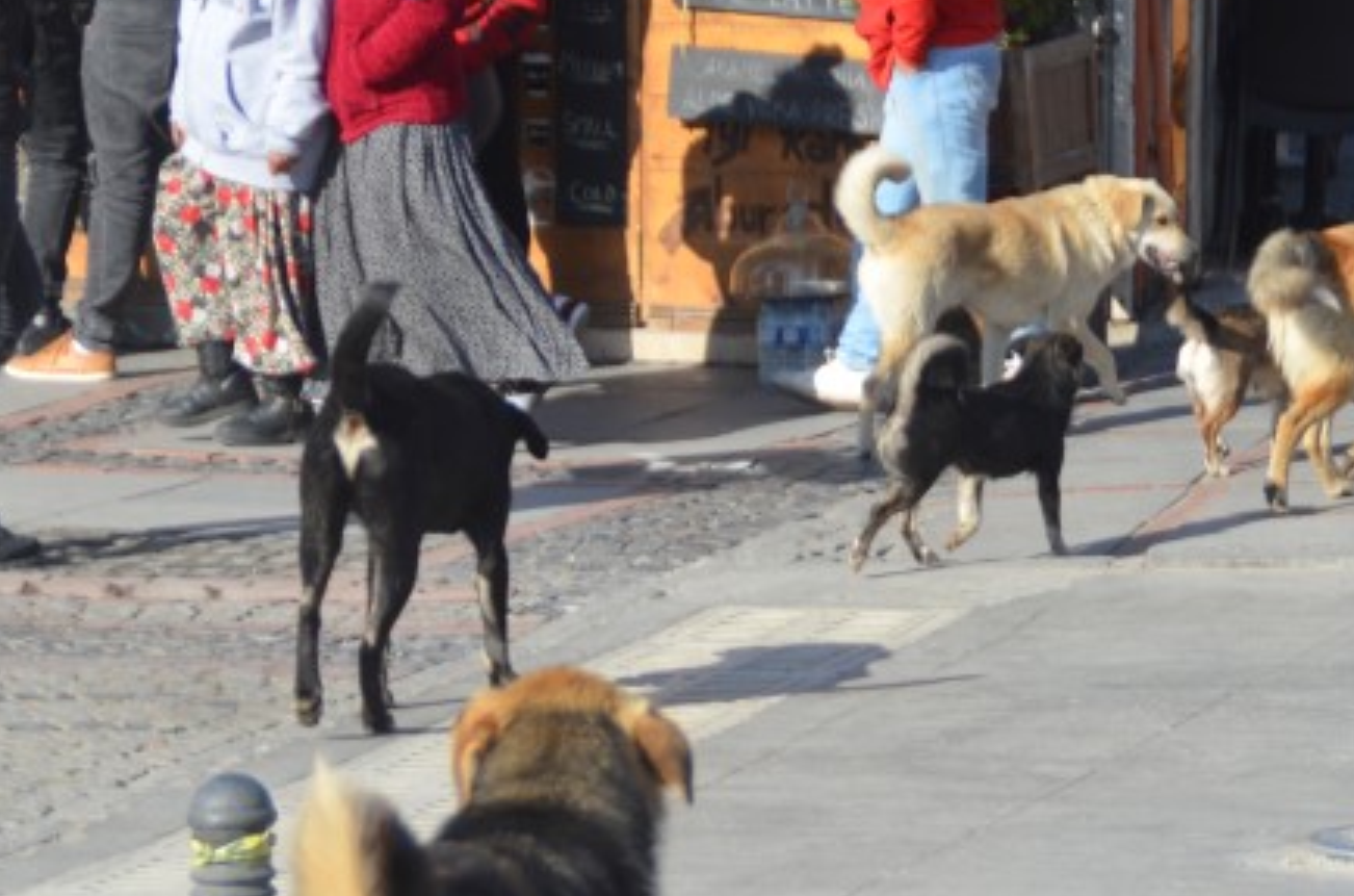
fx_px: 10320
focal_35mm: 275
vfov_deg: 5.0
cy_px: 518
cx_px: 1048
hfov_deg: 7.5
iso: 200
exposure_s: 1/640
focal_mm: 85
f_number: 6.3
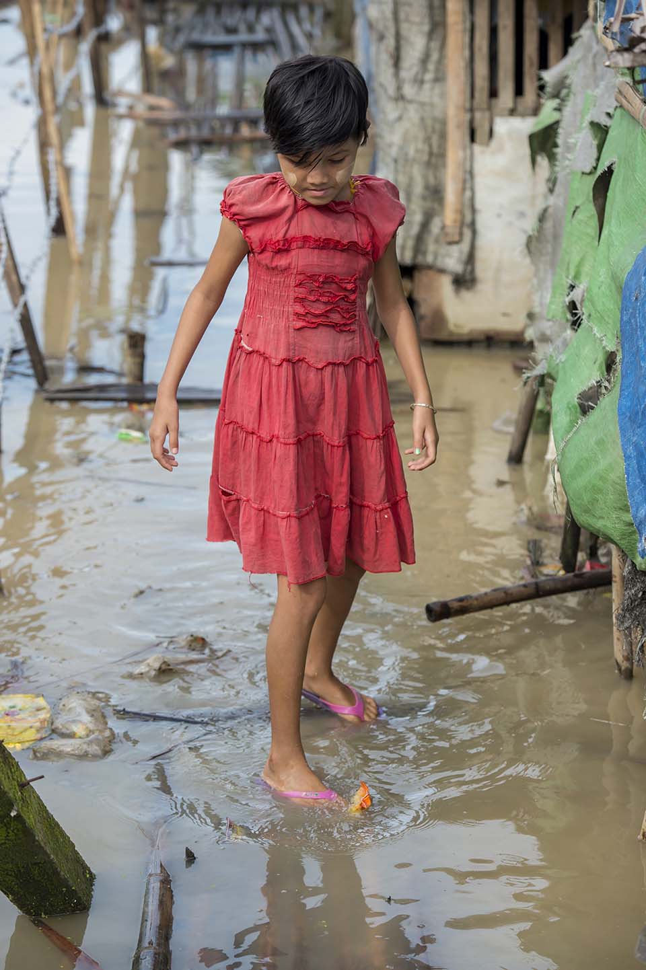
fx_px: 3125
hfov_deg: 11.8
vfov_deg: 17.6
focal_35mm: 116
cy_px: 485
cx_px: 323
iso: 800
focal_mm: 116
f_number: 6.3
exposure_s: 1/1000
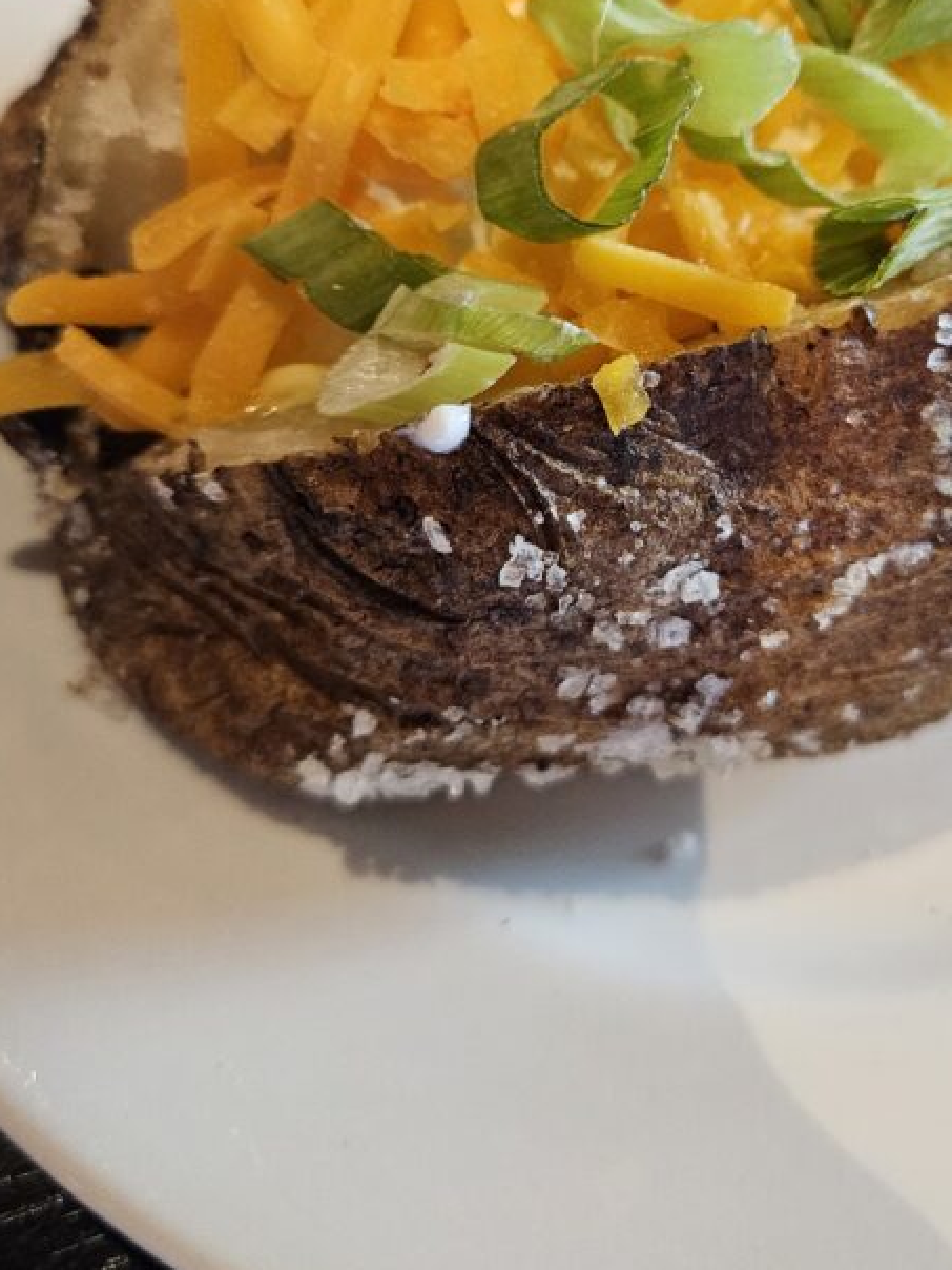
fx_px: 1430
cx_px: 633
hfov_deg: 36.5
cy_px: 412
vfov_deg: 47.0
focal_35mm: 39
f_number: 1.8
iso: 800
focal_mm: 5.4
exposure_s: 1/120
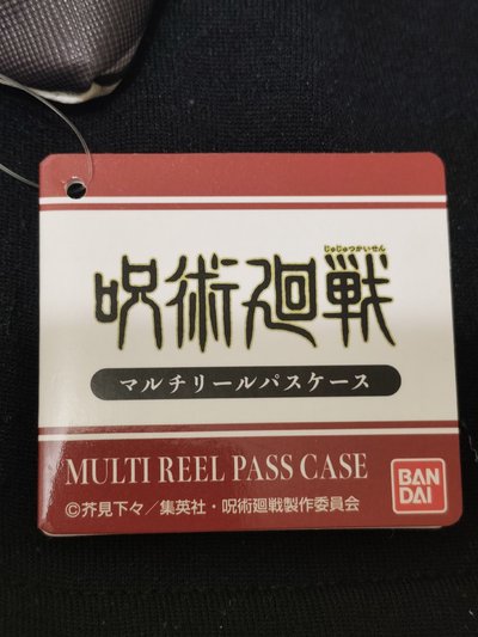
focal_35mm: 61
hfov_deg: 24.0
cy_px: 318
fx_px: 1123
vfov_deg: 31.7
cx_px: 239
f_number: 1.65
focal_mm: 6.19
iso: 640
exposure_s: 1/30
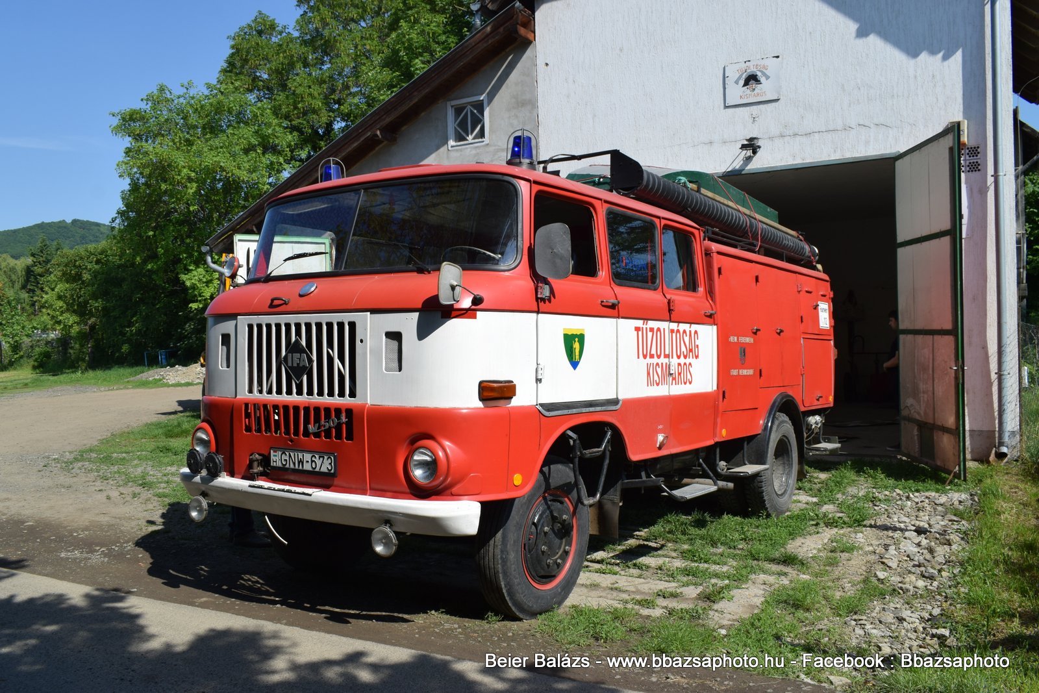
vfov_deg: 43.6
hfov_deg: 61.9
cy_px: 346
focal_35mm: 30
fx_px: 866
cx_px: 520
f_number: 10
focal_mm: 20
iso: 200
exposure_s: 1/400
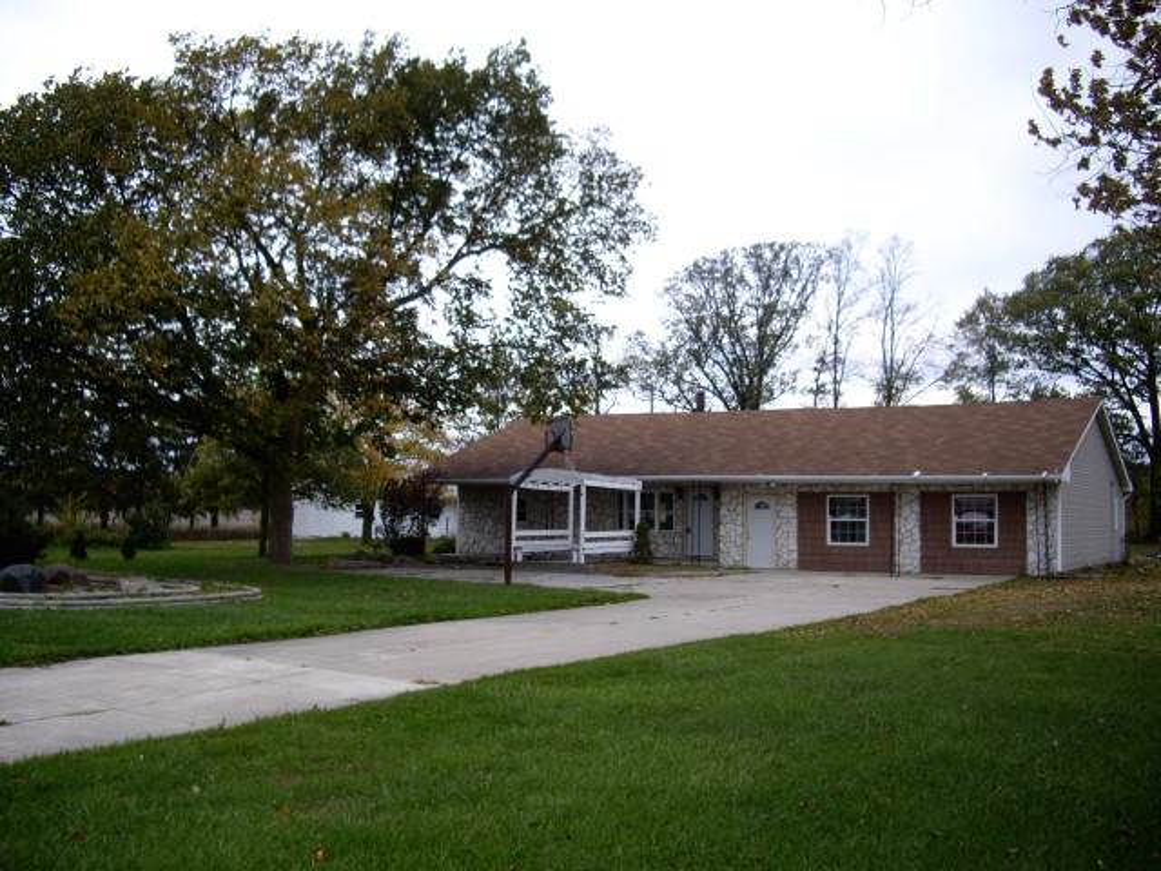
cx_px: 580
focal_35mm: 38
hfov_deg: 49.0
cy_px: 436
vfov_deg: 37.7
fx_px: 1274
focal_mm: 7.9
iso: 64
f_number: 2.8
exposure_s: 1/125
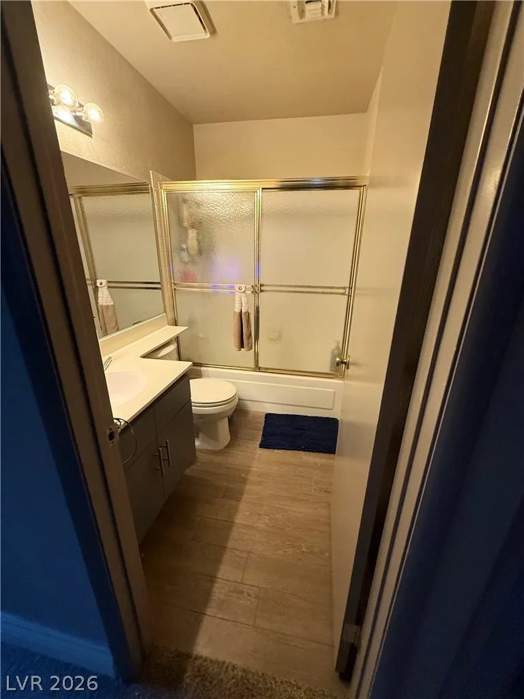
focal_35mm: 14
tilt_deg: -19.2
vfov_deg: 102.1
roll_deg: -0.7
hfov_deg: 85.7
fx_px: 283
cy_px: 350
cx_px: 262
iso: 200
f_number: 2.2
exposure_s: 1/60
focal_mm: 2.22
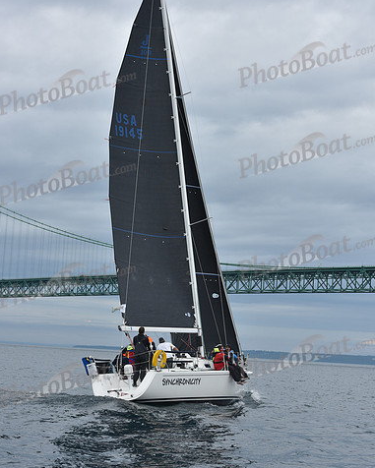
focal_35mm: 80
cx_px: 188
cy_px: 218
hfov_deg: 19.2
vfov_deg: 23.8
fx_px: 1109
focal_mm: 70
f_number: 10
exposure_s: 1/800
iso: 250
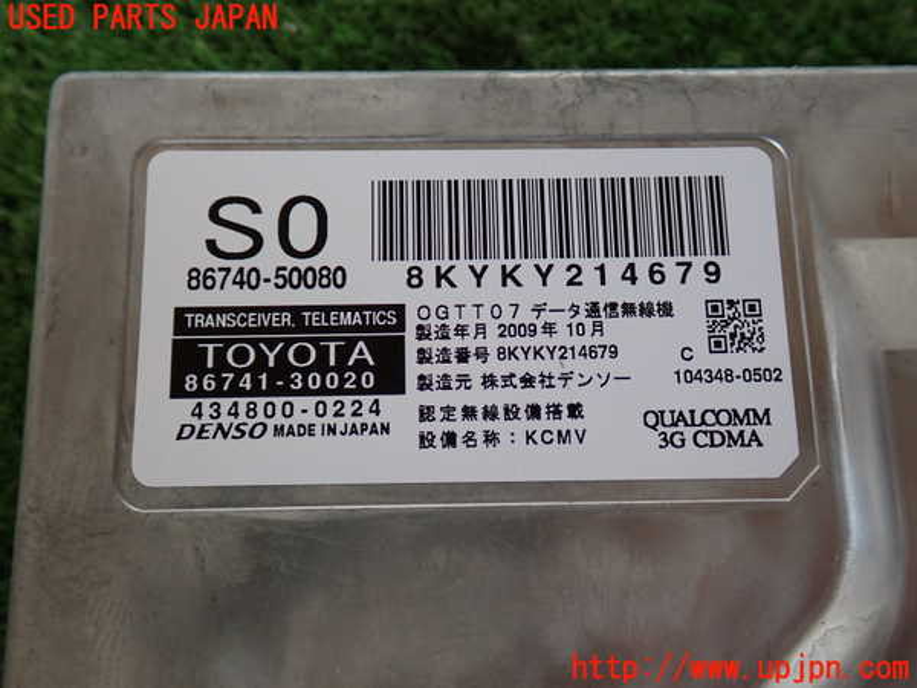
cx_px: 458
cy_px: 344
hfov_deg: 49.0
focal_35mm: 38
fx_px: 1007
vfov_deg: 37.7
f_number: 2.7
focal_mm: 6.83
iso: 200
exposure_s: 1/60
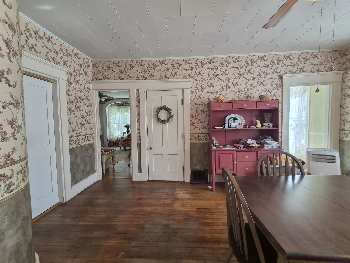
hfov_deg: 106.2
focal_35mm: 13
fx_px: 131
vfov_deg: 89.9
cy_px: 132
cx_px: 175
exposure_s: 1/60
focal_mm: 1.74
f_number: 2.2
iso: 80
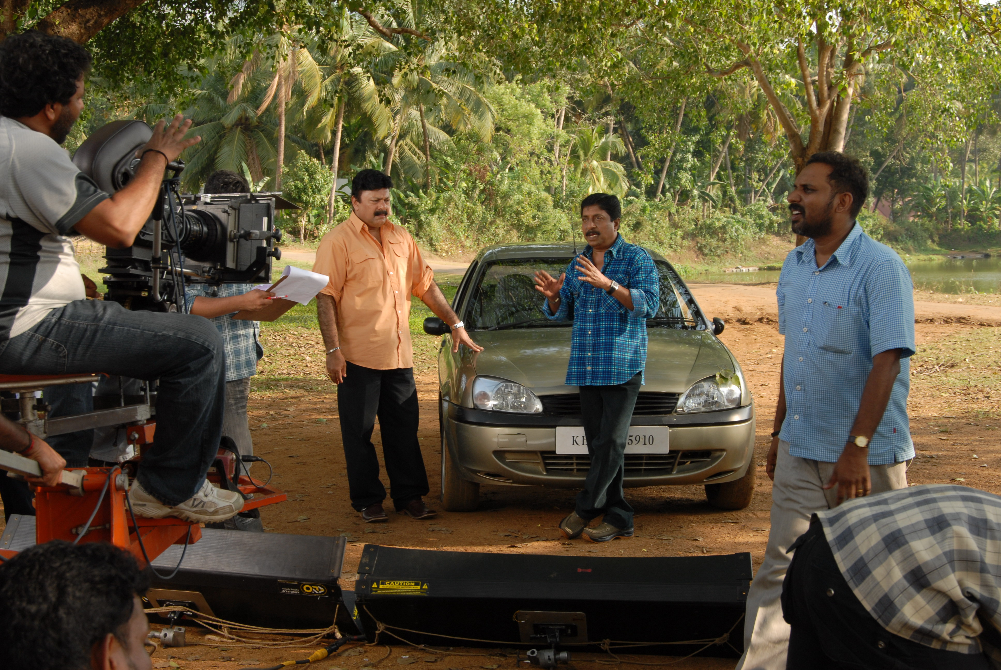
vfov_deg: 26.6
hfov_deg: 38.8
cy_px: 335
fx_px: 1420
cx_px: 500
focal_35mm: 51
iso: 200
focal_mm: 34
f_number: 8
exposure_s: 1/100
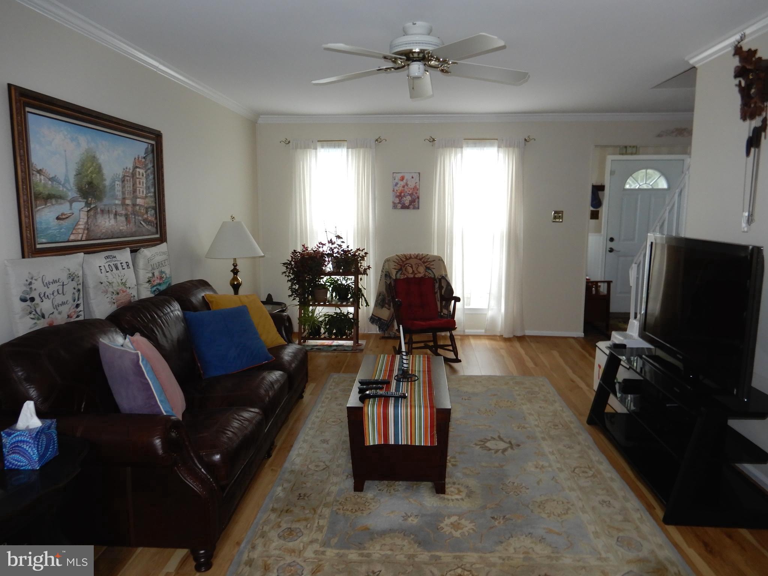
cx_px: 384
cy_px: 288
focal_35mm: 24
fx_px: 532
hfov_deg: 71.6
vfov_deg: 56.8
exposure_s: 1/30
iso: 200
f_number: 3.4
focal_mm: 4.3
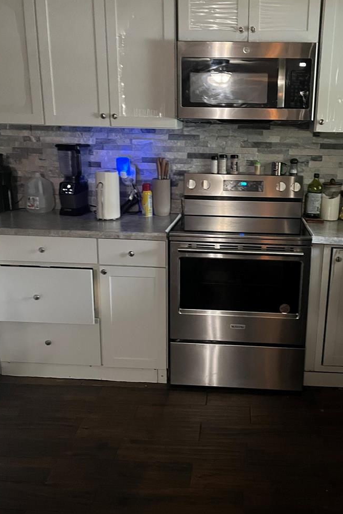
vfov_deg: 57.2
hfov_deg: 39.5
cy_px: 242
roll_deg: -1.4
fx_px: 471
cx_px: 228
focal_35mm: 33
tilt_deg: -15.0
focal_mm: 5.1
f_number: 1.6
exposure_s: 1/30
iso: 800
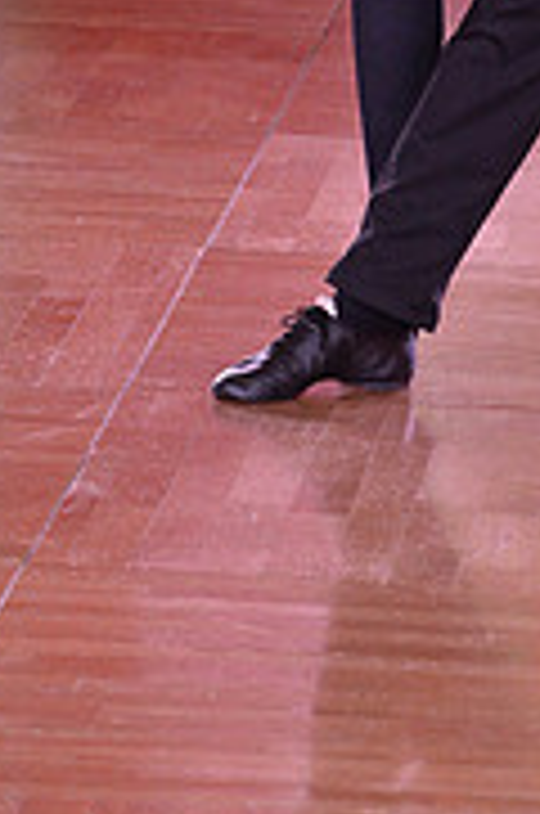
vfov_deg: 4.7
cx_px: 619
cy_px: -450
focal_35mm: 433
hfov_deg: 3.2
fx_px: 9779
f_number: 6.3
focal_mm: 135
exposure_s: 1/250
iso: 2000
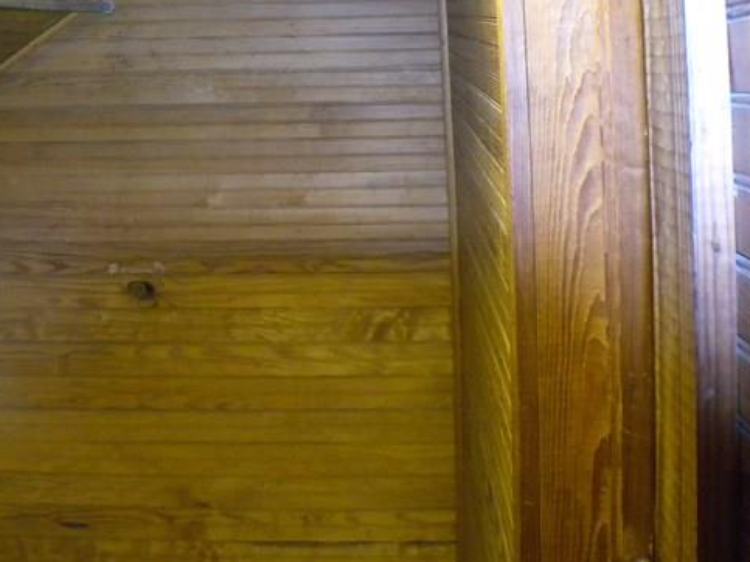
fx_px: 1928
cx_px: 115
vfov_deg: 16.3
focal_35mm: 89
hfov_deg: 21.6
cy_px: -2
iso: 400
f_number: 3.3
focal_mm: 9
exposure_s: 1/16
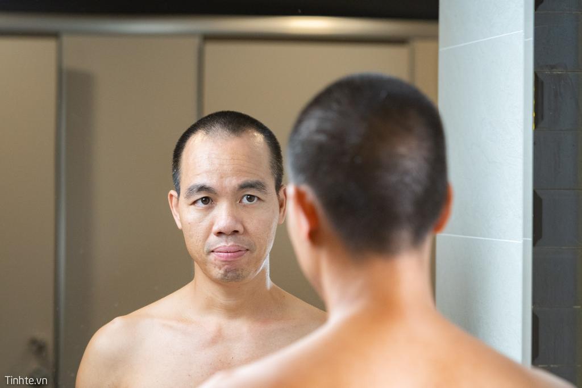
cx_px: 291
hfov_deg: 14.1
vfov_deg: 9.4
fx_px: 2352
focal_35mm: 146
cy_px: 194
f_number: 4
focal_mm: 97
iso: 2000
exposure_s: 1/160
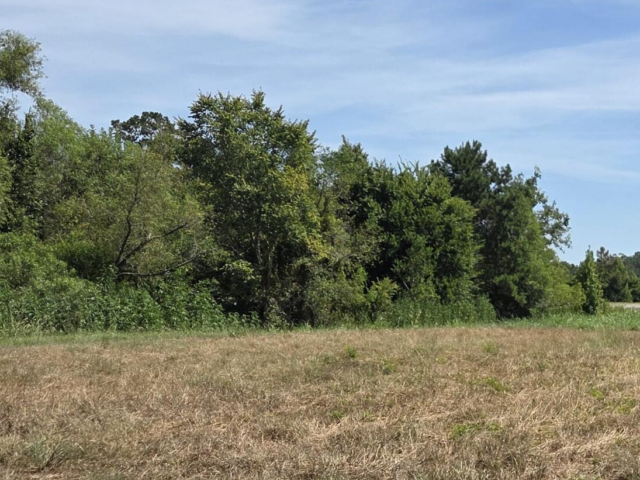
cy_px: 374
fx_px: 1165
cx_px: 600
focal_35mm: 63
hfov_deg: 29.2
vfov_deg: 23.0
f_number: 1.8
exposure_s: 1/6839
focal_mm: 5.4
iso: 80
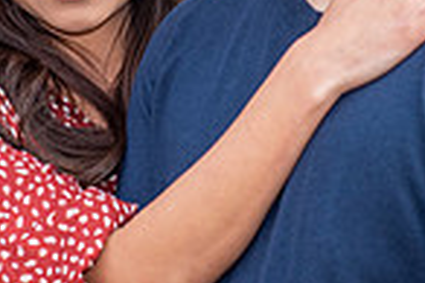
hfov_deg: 7.4
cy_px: 77
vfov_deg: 4.9
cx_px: 183
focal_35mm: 279
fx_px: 3290
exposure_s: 1/125
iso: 500
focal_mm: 70
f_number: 5
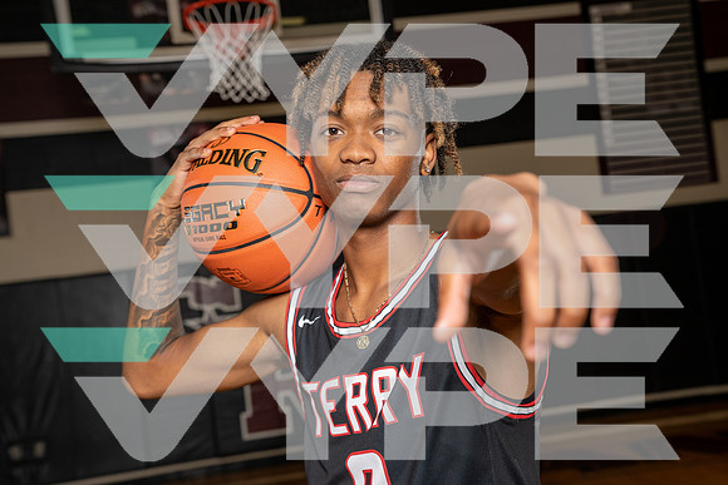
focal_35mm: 51
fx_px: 1032
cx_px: 364
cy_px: 242
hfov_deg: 38.9
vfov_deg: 26.5
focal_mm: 51
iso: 320
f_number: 5.6
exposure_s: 1/250
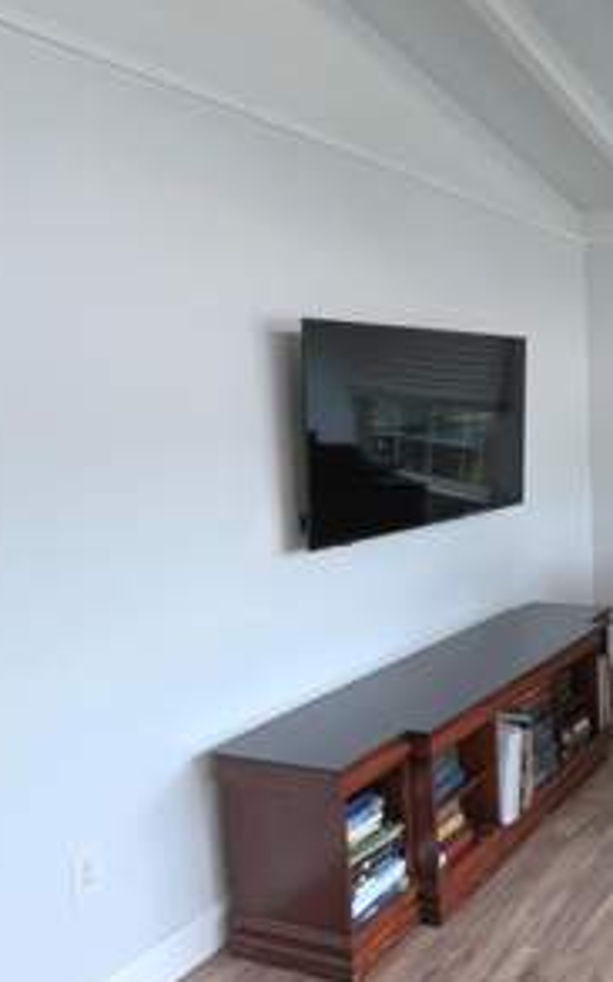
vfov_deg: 62.9
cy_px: 516
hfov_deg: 36.5
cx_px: 646
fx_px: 802
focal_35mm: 30
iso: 106
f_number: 2.2
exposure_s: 1/23.8
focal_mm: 1.95
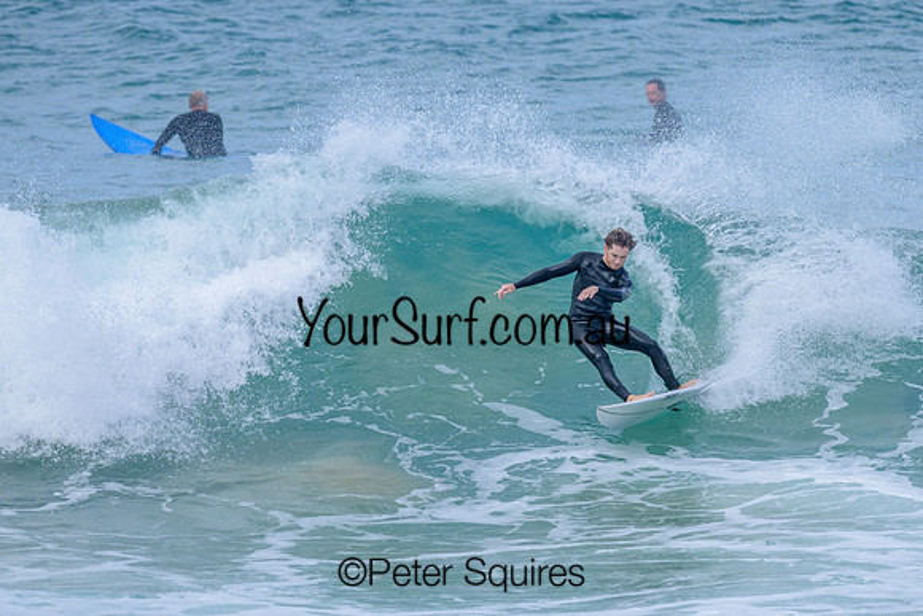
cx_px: 583
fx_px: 28193
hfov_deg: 1.9
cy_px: 263
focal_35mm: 1099
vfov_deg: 1.3
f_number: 6.3
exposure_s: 1/2000
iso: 400
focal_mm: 800
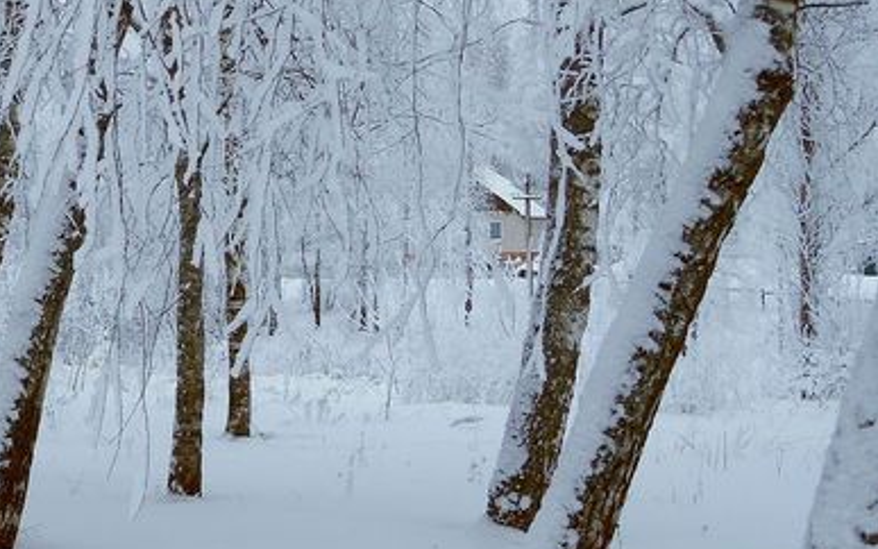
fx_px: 2537
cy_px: 253
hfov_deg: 19.2
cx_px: 70
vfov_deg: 12.4
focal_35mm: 106
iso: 80
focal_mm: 7.7
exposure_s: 1/60
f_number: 3.8
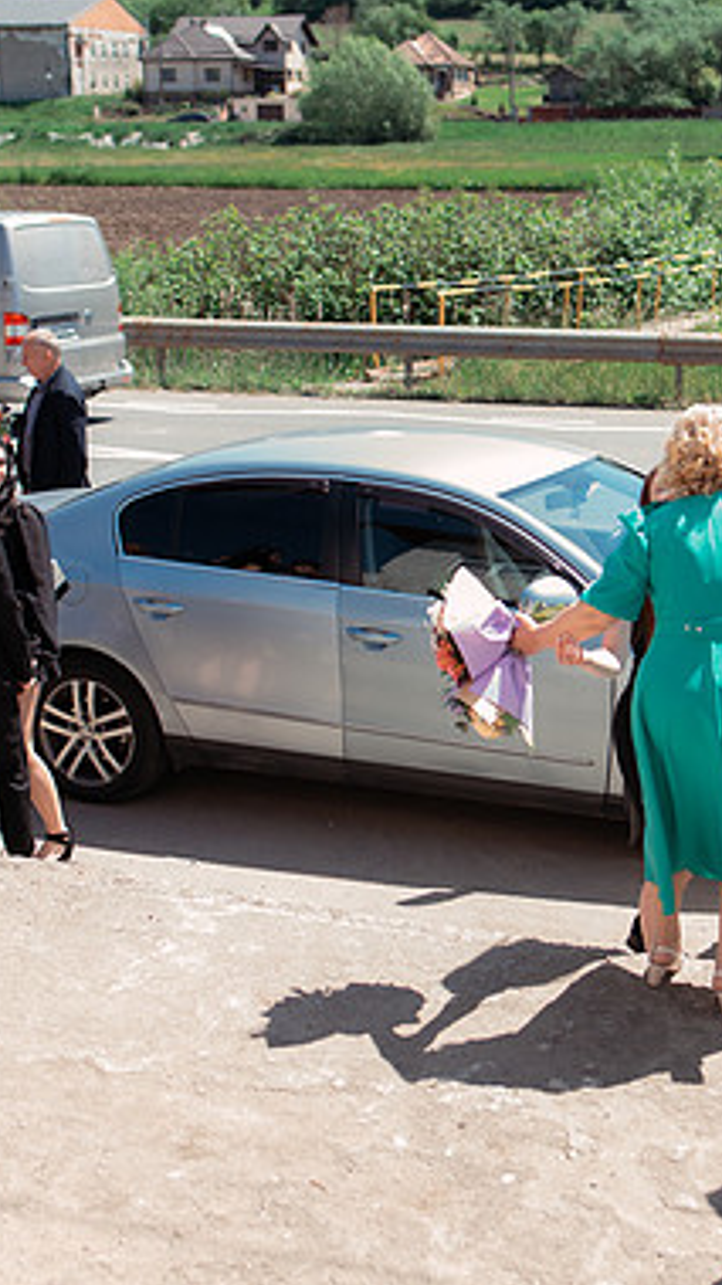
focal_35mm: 60
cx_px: 594
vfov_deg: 34.9
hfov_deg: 19.8
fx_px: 2043
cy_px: 596
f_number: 2.8
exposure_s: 1/500
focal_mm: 35
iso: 100
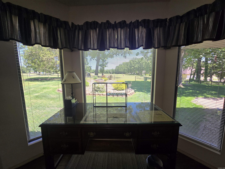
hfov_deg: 106.2
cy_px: 84
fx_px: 84
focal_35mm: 13
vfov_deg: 89.9
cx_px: 112
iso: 50
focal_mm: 2.2
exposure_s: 1/190
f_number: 2.2
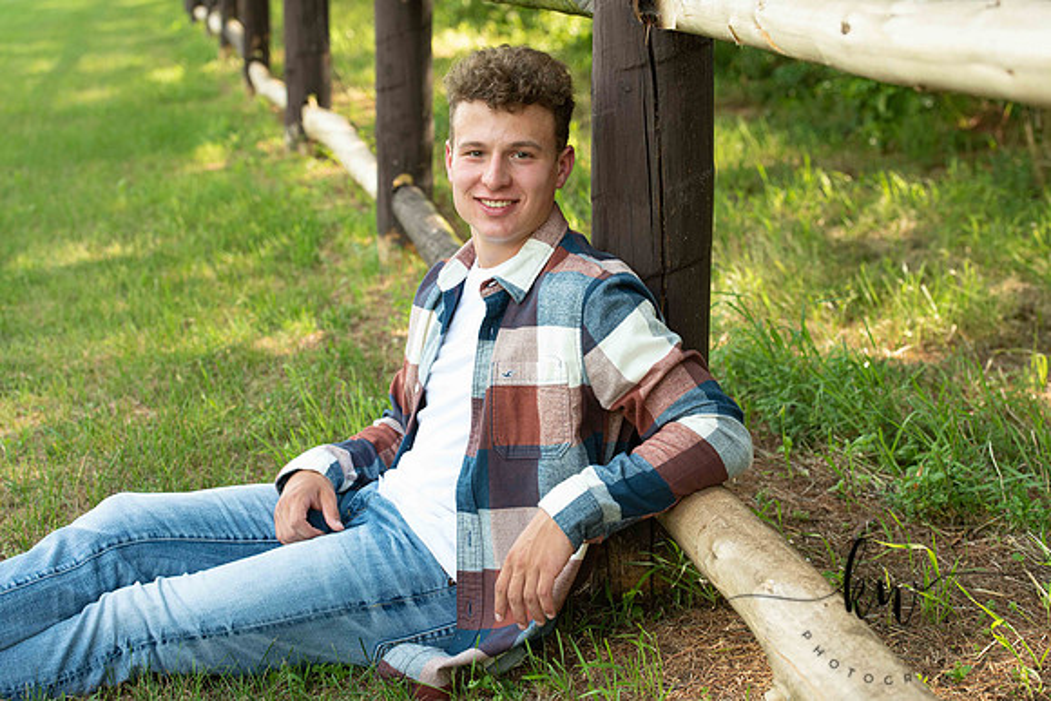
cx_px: 526
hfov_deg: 28.8
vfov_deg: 19.5
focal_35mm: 70
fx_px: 2044
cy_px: 350
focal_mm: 70
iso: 400
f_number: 5
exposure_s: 1/200
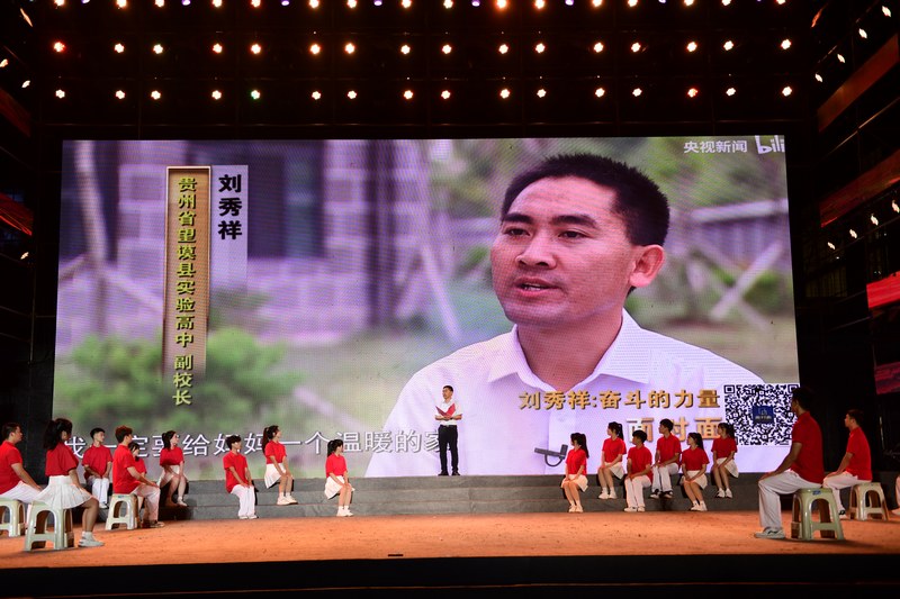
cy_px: 300
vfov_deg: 30.5
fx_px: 1100
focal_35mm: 44
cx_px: 450
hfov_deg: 44.5
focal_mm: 44
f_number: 4
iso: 640
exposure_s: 1/125
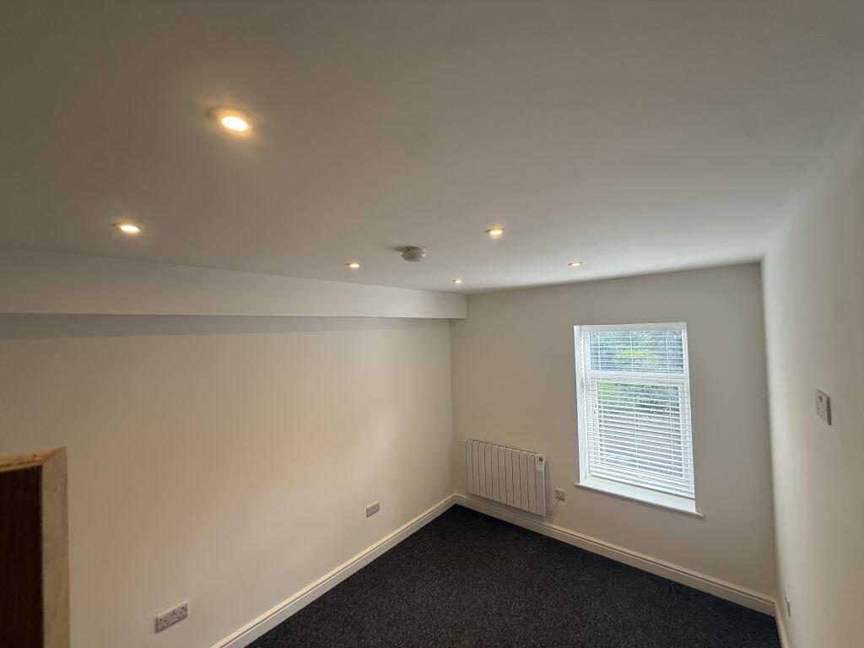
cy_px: 324
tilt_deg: +3.2
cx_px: 432
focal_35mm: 14
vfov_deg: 85.7
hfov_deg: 102.1
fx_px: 349
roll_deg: +1.7
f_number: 2.2
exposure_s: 1/125
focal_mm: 2.22
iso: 64
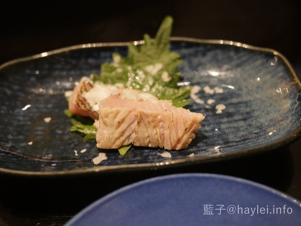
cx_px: 152
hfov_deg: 45.8
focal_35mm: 41
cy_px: 114
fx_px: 357
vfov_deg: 35.1
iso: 2500
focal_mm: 20
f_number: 2.5
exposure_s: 1/60
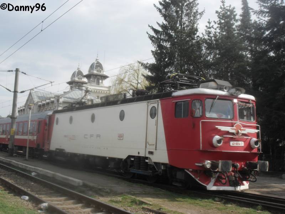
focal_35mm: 49
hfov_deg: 38.9
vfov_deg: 29.7
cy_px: 107
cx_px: 142
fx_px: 403
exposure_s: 1/125
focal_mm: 8.7
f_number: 10
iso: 100
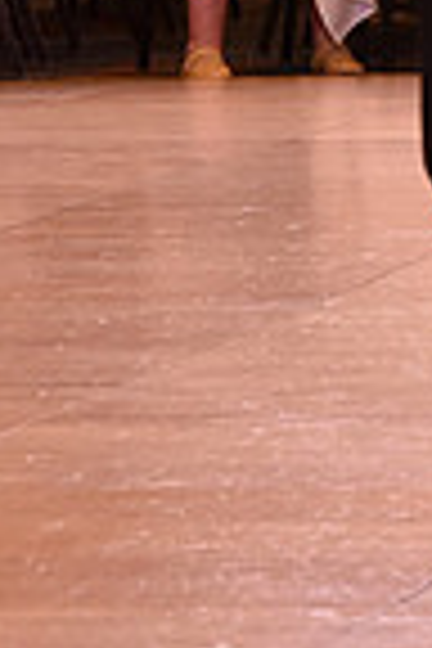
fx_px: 5670
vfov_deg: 6.5
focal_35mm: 315
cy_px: -202
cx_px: 682
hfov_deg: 4.3
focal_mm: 78
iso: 1250
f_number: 5
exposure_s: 1/250
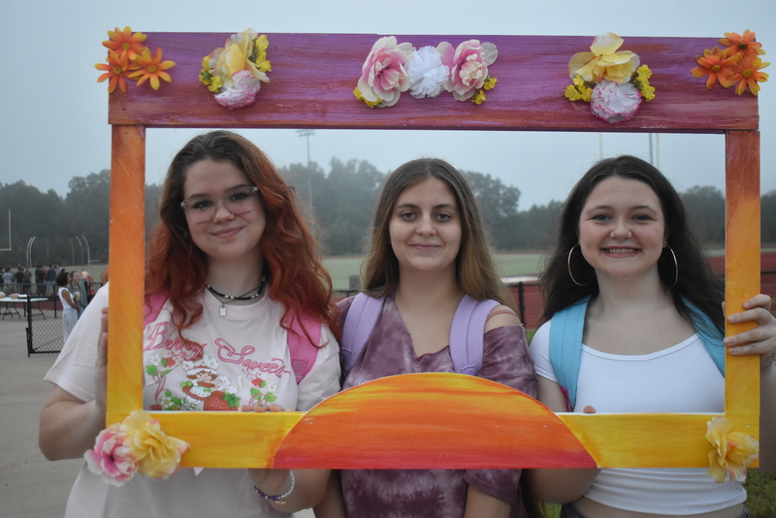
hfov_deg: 43.6
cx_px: 388
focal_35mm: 45
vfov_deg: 29.9
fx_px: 970
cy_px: 259
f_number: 4.2
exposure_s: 1/500
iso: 2500
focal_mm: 30
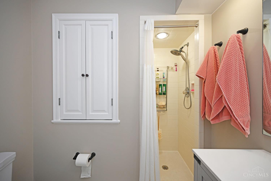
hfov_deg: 104.3
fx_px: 105
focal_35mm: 14
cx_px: 136
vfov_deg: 81.2
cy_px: 90
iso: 250
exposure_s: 1/60
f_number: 4
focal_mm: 14
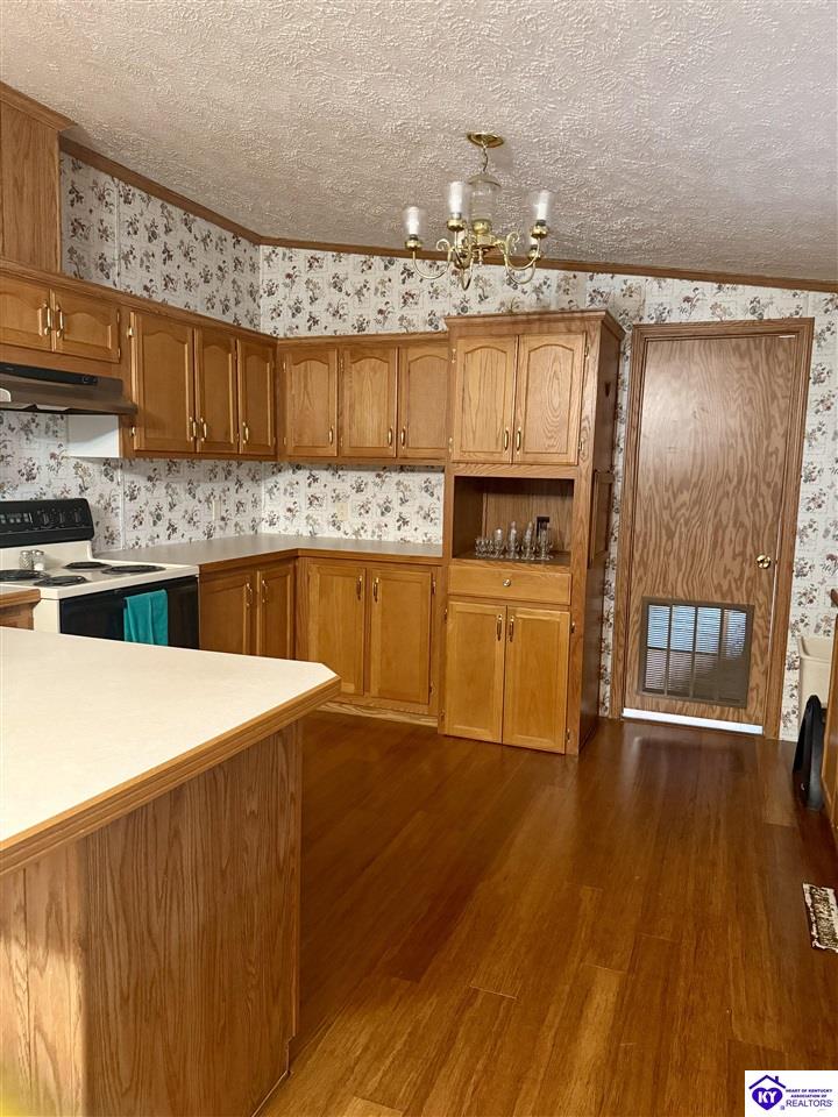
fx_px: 775
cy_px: 558
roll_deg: -0.6
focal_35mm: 24
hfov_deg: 56.8
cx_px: 419
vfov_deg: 71.6
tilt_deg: -7.4
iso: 1000
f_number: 1.78
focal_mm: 6.76
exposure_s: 1/40
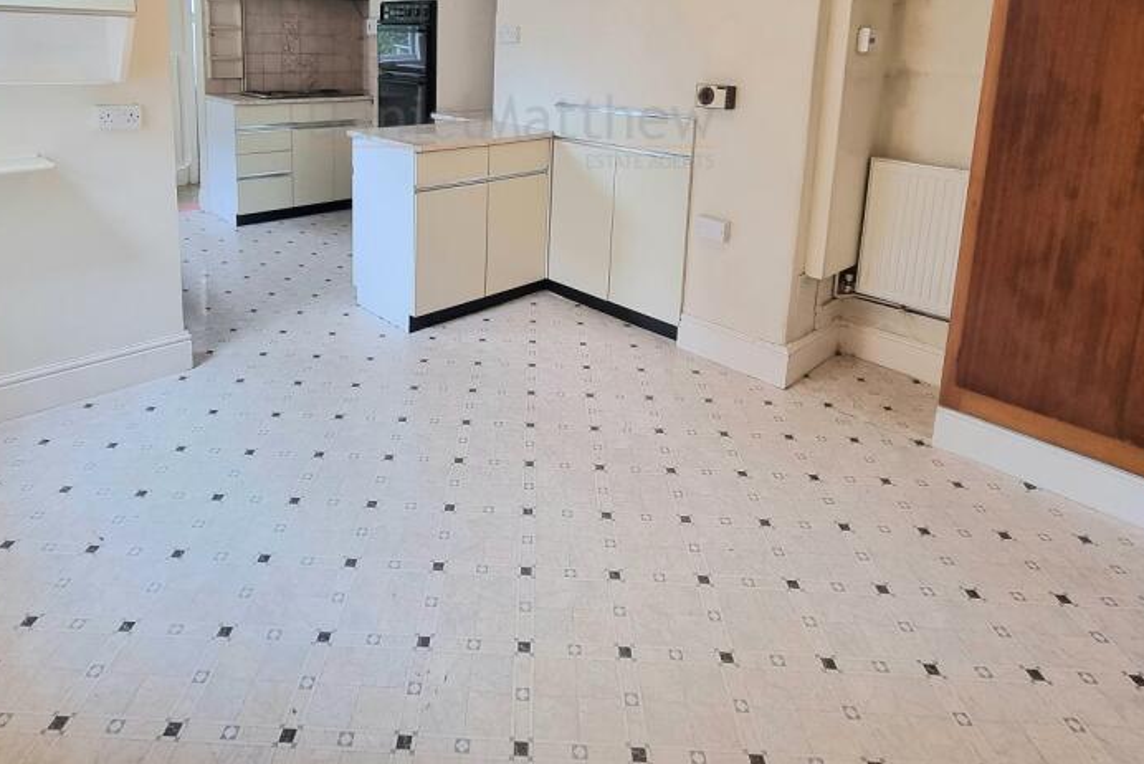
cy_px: 131
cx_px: 509
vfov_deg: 56.5
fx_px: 636
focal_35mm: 20
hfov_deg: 83.6
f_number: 2.2
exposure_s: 1/50
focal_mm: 2.2
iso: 160
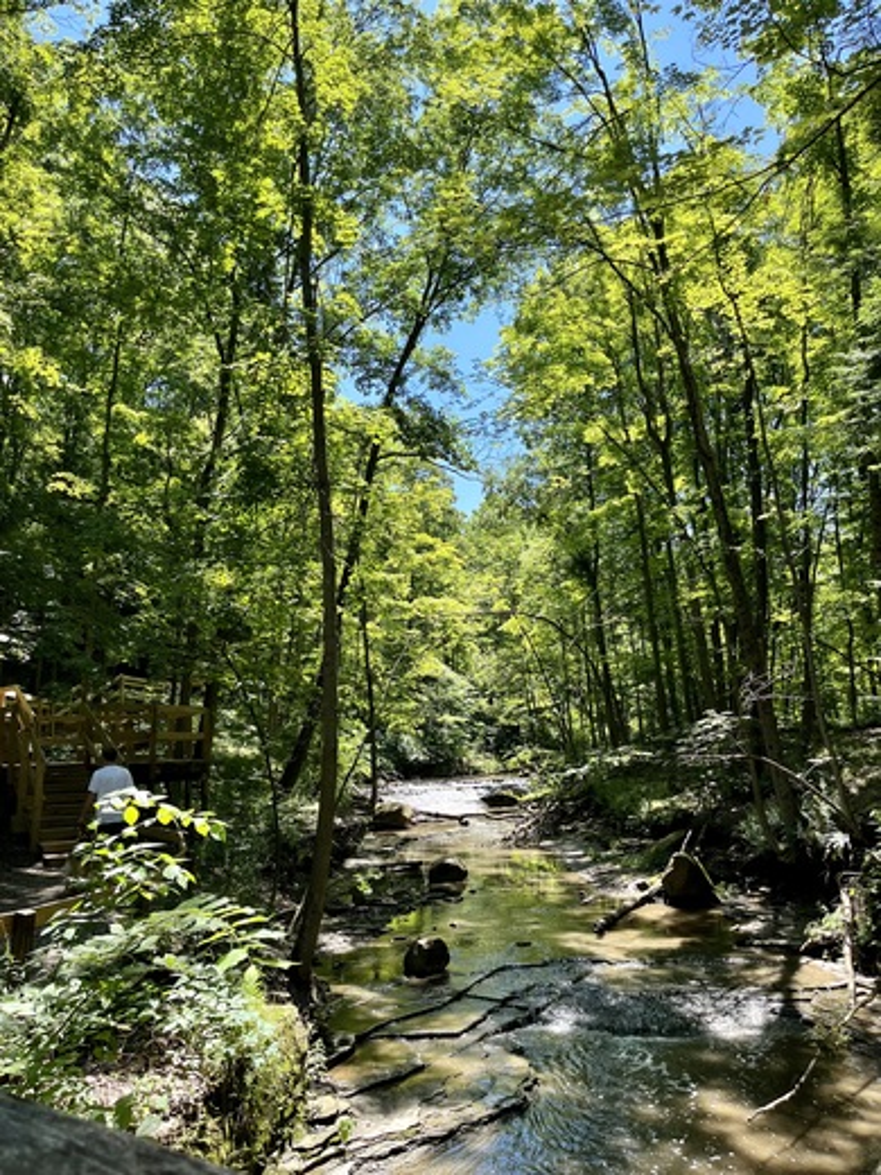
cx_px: 440
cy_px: 588
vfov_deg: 67.3
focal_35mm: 26
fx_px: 882
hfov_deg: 53.1
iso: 50
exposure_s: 1/782
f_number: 1.6
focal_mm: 5.1
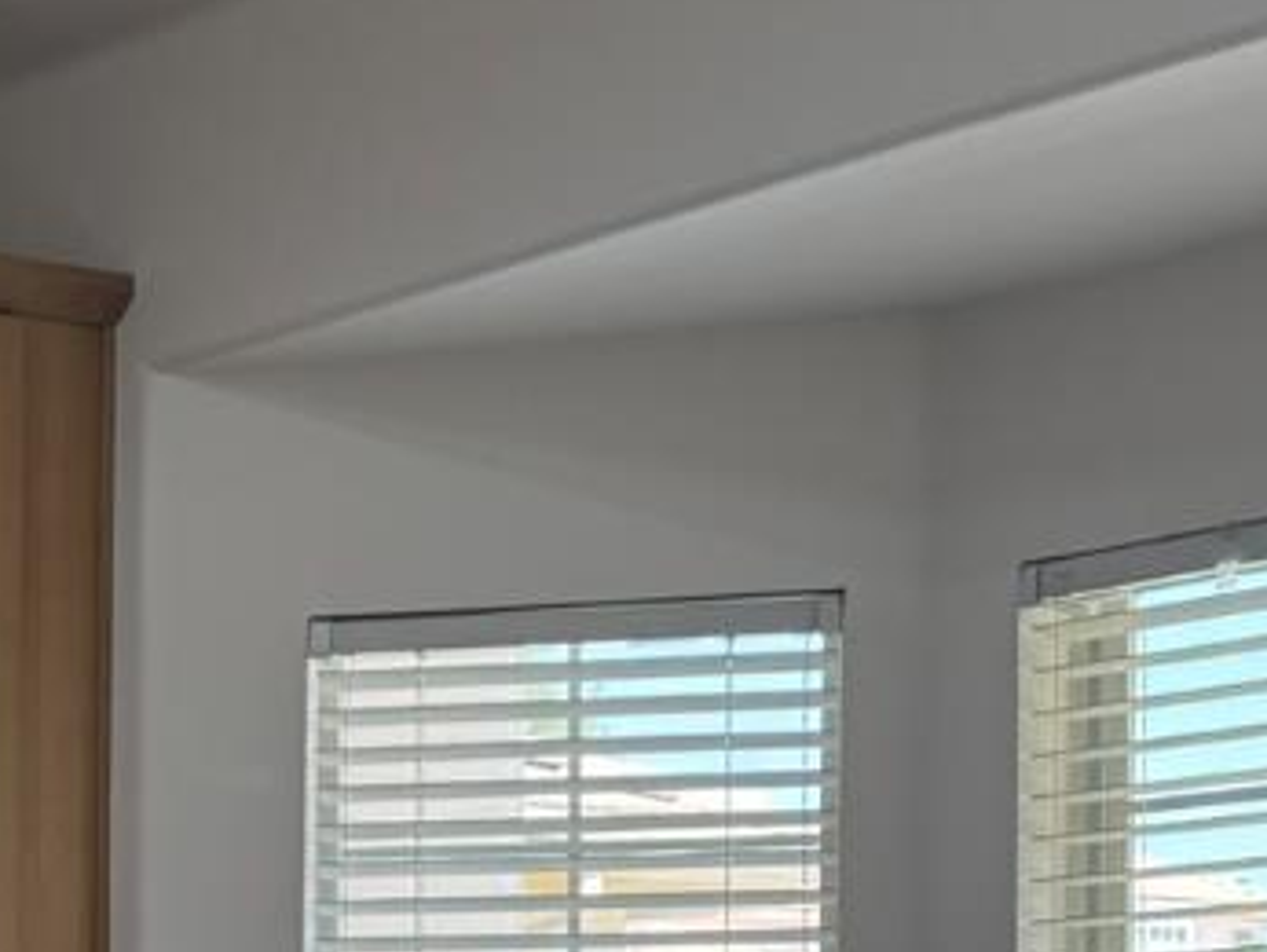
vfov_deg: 13.7
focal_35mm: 104
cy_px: 1214
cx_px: -231
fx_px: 3809
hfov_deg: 18.0
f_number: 1.78
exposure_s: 1/240
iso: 160
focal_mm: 6.76
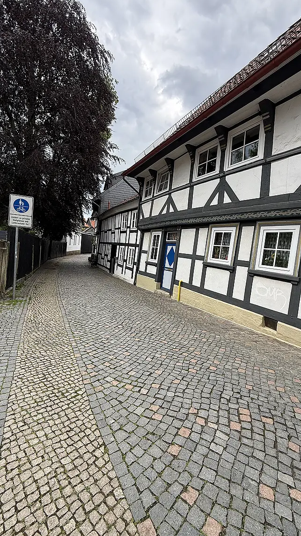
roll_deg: -4.8
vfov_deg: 99.4
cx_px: 154
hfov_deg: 67.0
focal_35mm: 16
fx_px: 227
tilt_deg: -2.2
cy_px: 262
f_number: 2.2
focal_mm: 2.22
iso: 64
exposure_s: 1/280
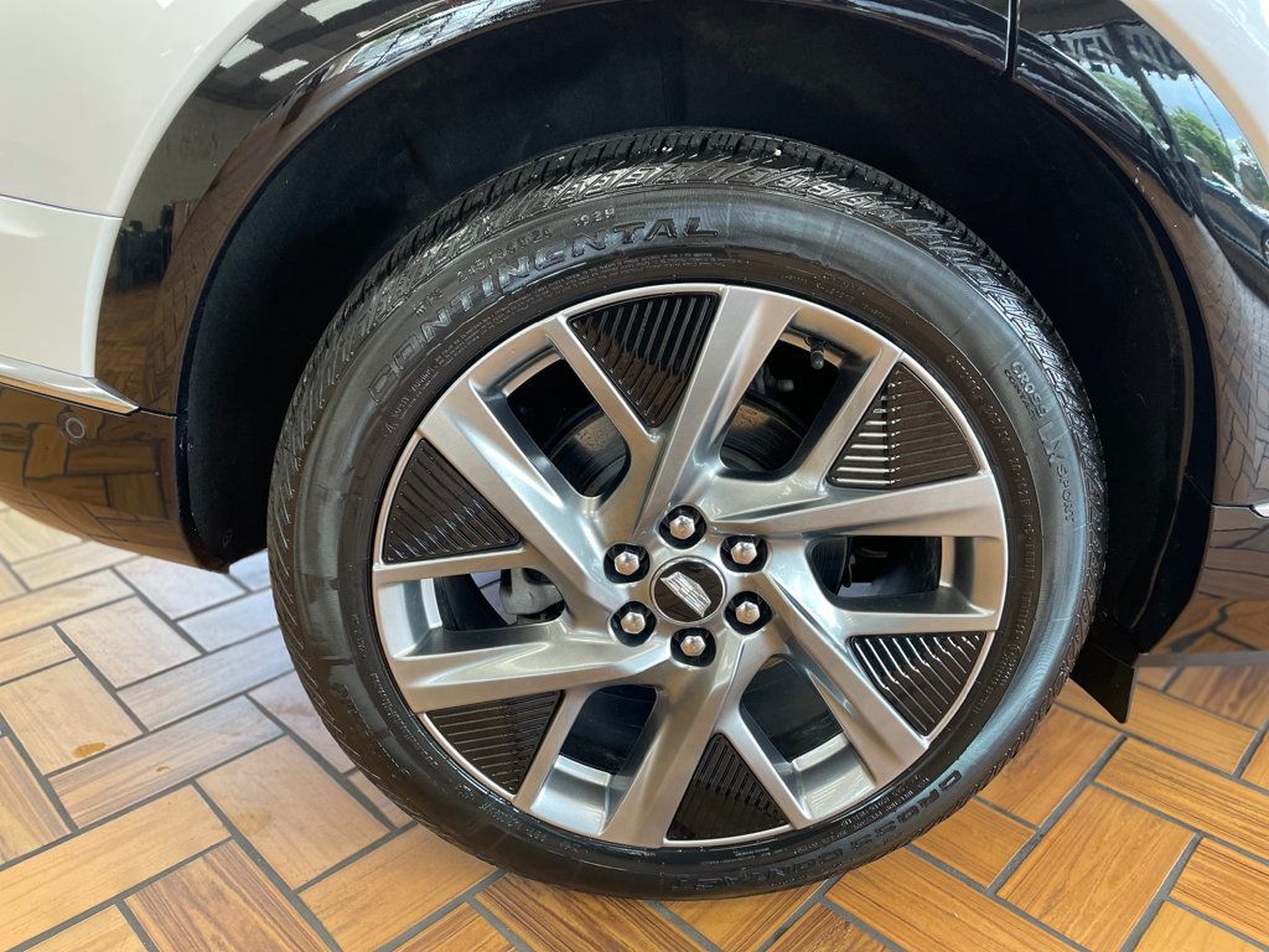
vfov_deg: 53.1
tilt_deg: -22.5
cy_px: 476
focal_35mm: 26
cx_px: 634
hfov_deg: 67.3
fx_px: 953
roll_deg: -0.2
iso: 125
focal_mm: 4.2
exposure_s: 1/120
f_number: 1.6
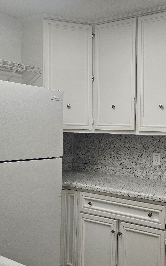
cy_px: 140
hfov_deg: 28.3
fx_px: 297
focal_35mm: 41
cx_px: 184
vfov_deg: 48.2
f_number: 1.8
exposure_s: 1/120
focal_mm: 5.4
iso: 80
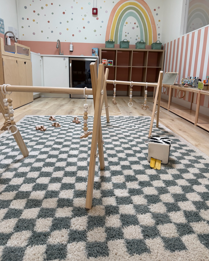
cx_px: 108
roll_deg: -2.8
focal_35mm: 26
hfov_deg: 54.9
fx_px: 201
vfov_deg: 65.9
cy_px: 119
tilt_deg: -13.4
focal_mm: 6.76
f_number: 1.78
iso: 160
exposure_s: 1/120
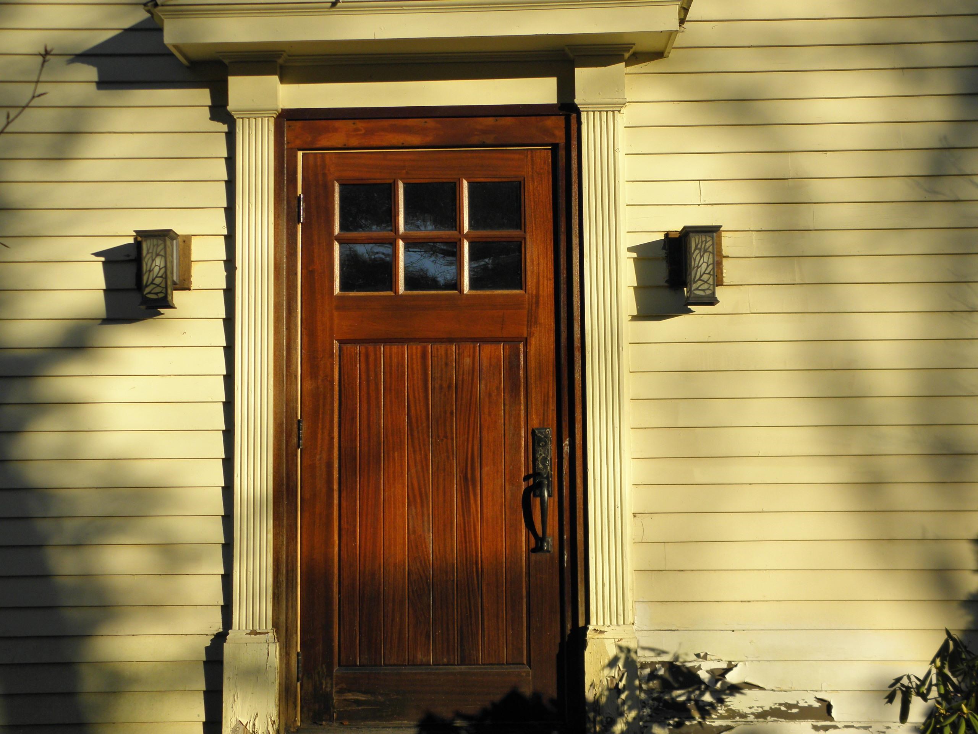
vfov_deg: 32.9
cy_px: 367
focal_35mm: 44
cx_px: 489
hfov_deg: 42.9
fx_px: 1243
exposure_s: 1/500
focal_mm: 7.9
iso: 100
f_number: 3.9
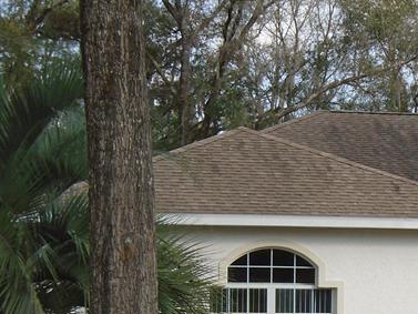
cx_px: 470
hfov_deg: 14.5
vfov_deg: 11.1
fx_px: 1607
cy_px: 302
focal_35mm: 133
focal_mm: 8.7
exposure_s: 1/250
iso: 100
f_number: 4.5
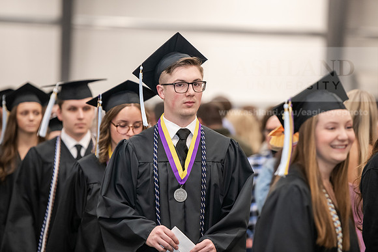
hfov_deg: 11.7
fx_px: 1838
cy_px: 126
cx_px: 189
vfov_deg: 7.9
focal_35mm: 175
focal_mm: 175
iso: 2500
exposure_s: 1/200
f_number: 3.2
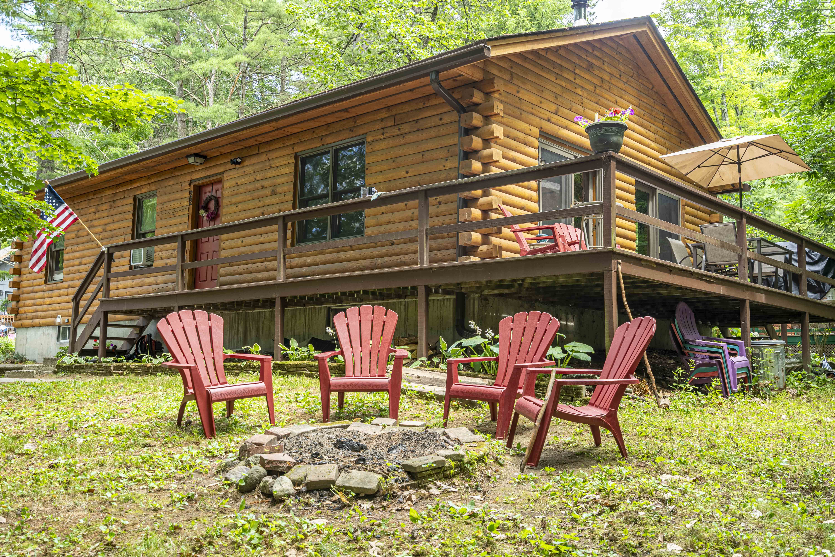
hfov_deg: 54.4
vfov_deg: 37.9
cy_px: 278
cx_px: 418
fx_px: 812
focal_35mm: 35
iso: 320
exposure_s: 1/250
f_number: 7.1
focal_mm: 35
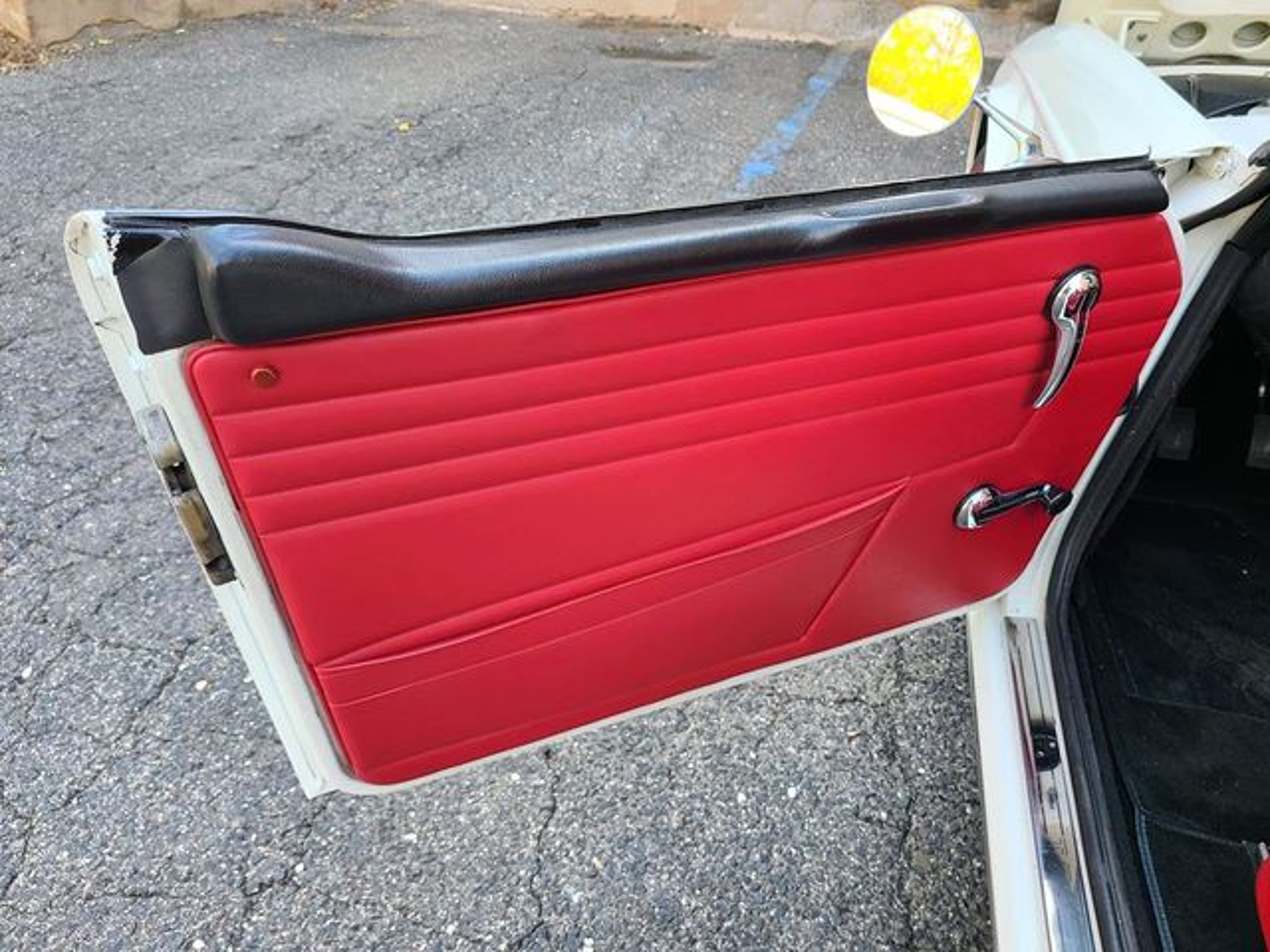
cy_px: 476
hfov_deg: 67.3
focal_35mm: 26
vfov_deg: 53.1
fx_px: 954
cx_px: 635
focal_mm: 5.4
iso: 50
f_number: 1.8
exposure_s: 1/119
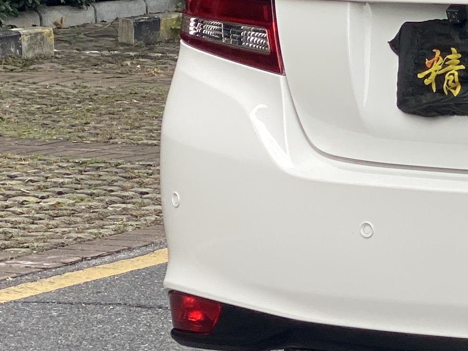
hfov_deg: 8.8
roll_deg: -0.1
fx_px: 2935
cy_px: 39
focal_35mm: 217
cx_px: 785
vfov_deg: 6.8
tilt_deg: -5.3
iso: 20
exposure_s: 1/615
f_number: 2
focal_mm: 6
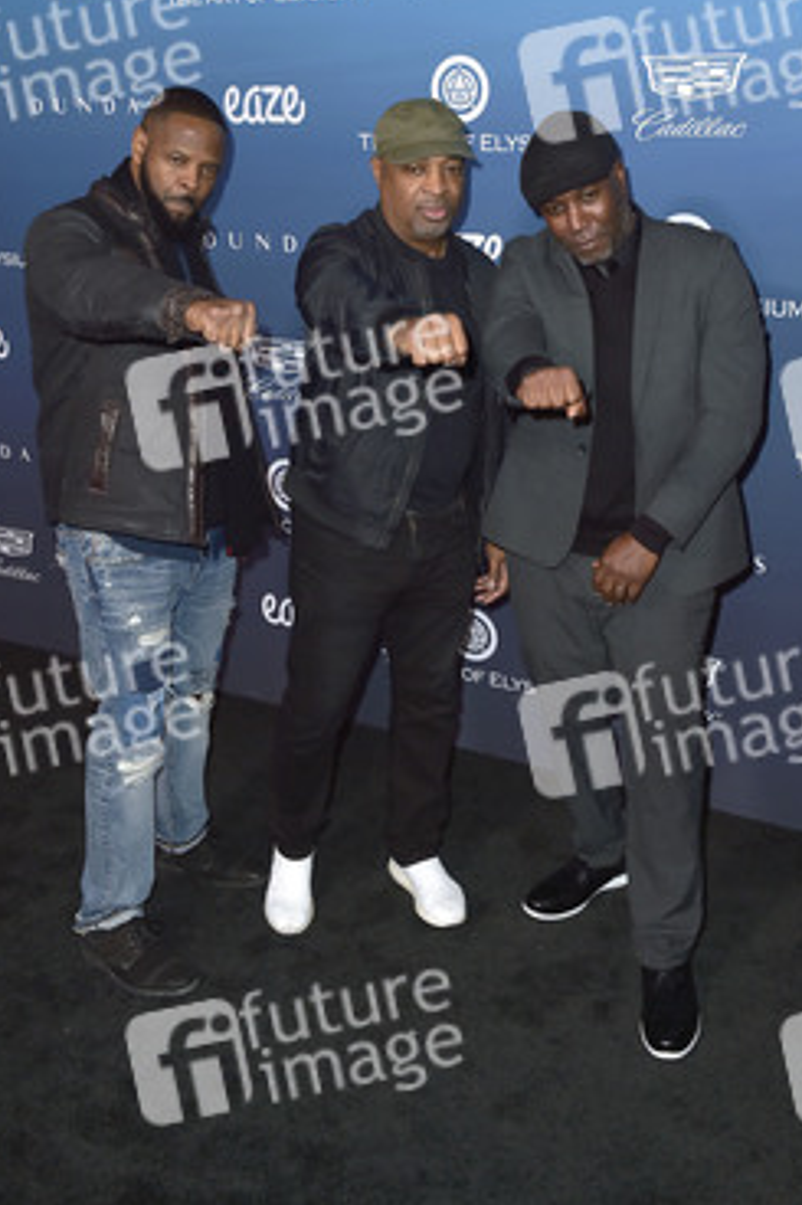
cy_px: 557
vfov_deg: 51.9
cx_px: 391
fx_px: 1237
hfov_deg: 35.9
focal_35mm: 37
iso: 250
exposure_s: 1/250
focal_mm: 34
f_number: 5.6
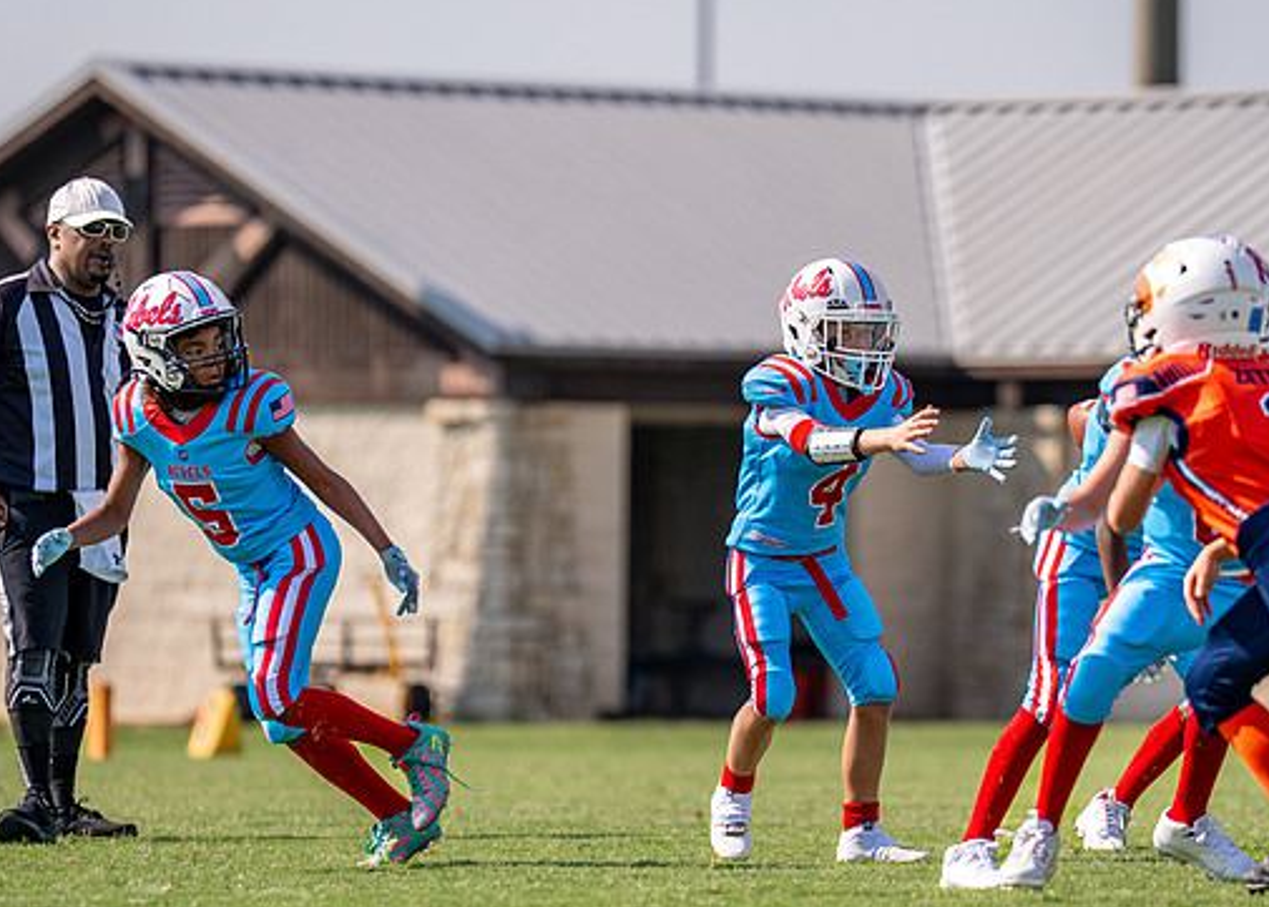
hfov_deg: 5.6
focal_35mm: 363
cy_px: 534
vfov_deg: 4.0
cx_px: 828
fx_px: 13086
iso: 125
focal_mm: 200
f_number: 2.8
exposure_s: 1/2000
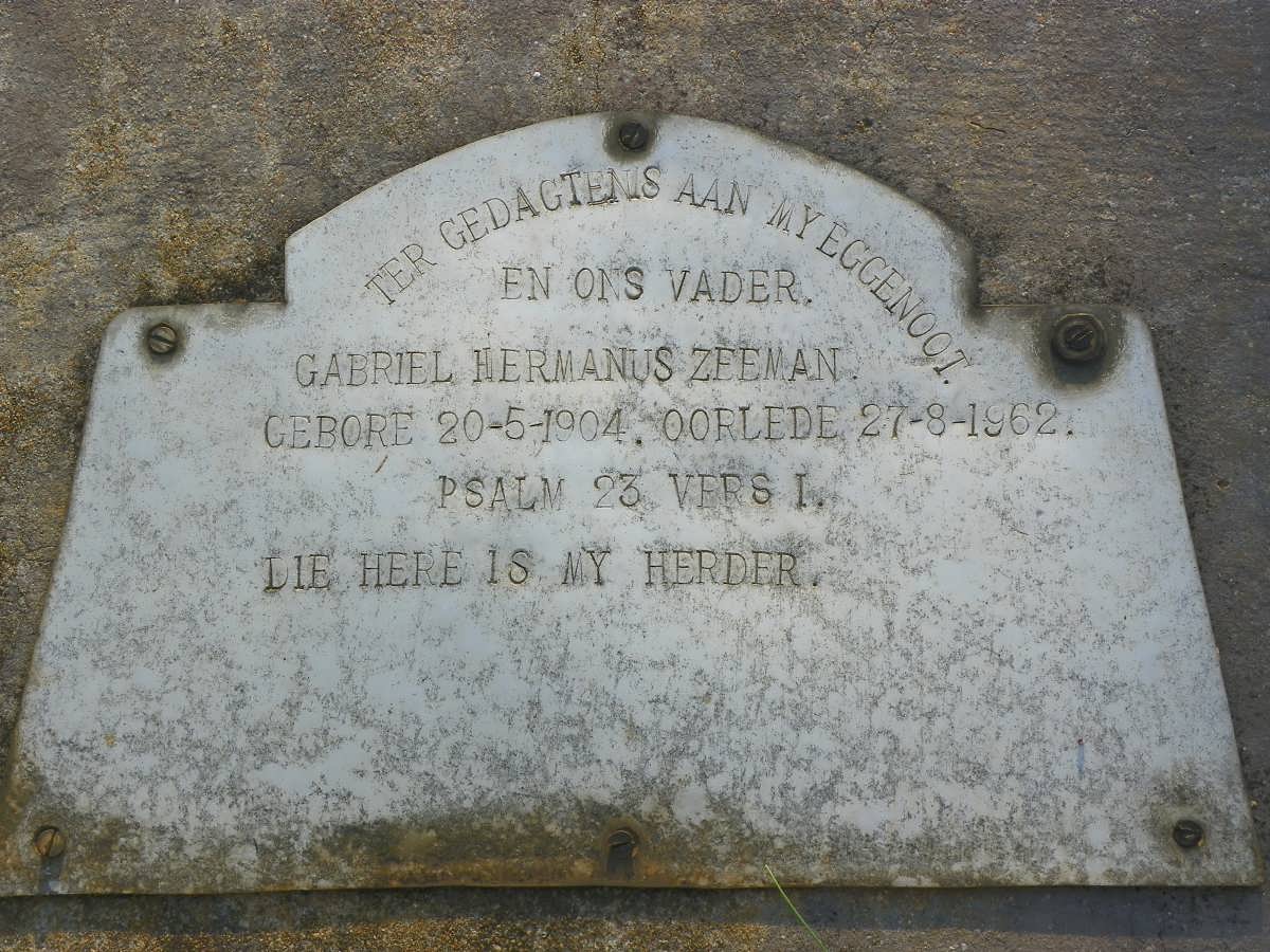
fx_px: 2421
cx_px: 635
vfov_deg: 22.3
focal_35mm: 66
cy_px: 476
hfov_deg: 29.4
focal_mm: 11.8
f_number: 5
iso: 64
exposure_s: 1/200
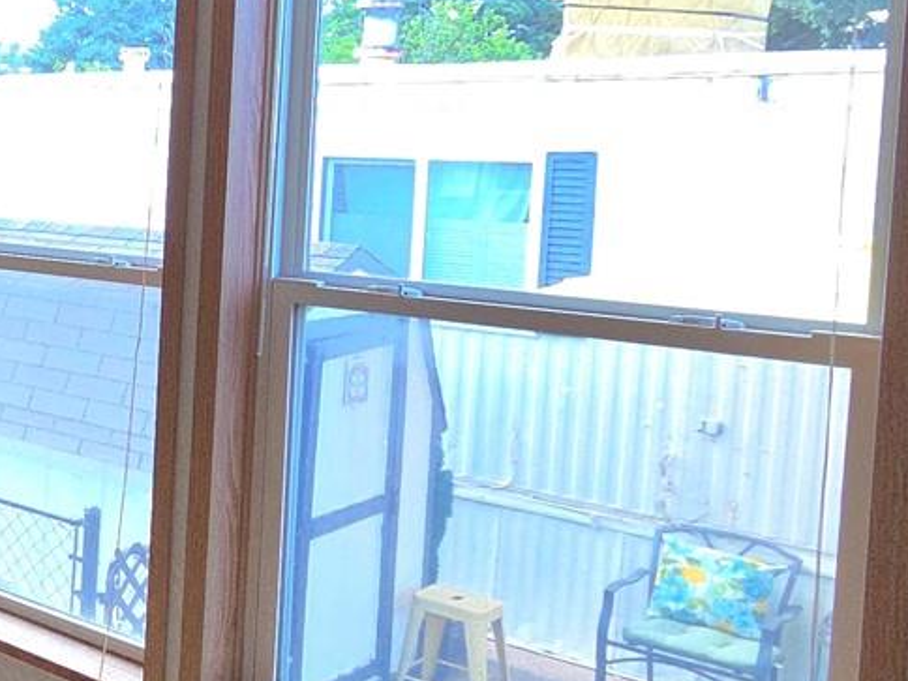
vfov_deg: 33.2
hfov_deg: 27.0
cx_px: -518
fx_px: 1128
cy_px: 203
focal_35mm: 43
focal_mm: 2.2
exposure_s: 1/60.2
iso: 80
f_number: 2.2
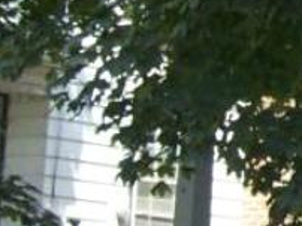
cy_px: -3
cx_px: 619
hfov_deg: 7.4
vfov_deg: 5.8
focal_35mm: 257
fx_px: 2239
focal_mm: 6
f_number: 2.7
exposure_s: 1/323
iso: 80
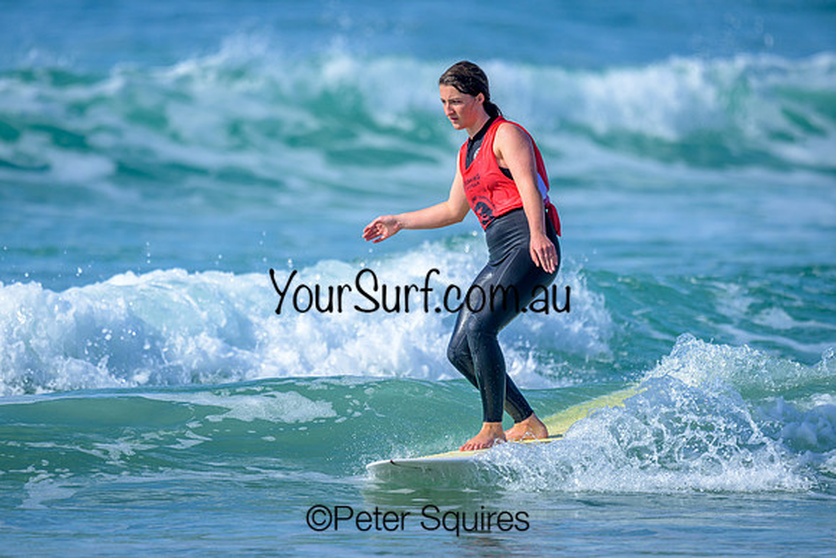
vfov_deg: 1.7
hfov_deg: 2.5
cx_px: 428
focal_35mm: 820
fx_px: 19038
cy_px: 284
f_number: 6.3
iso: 320
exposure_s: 1/2000
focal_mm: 800
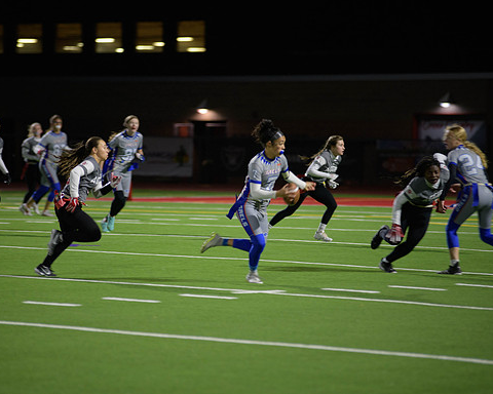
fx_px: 2977
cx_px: 220
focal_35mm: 204
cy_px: 198
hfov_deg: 9.5
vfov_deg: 7.6
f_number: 2.8
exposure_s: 1/200
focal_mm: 180
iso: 900
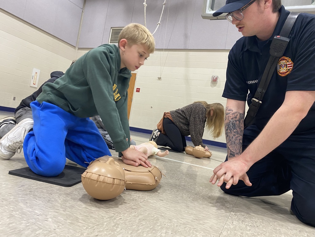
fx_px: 237
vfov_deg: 53.1
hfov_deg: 67.3
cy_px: 118
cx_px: 158
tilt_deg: +3.3
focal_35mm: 26
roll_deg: -9.9
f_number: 1.8
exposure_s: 1/60
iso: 125
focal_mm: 4.25
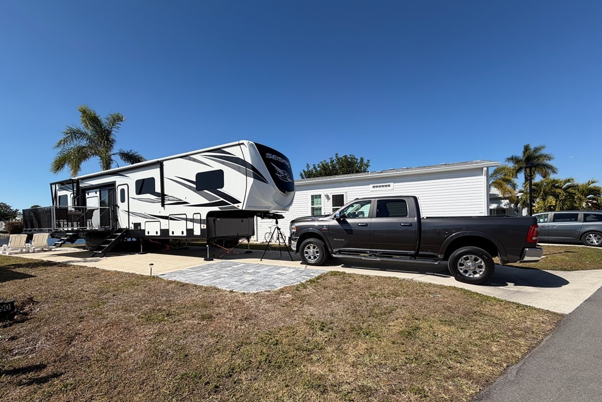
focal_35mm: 15
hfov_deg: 100.4
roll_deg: +1.3
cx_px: 296
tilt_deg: +0.9
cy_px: 223
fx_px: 251
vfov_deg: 77.1
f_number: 2.2
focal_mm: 2.22
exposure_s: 1/1125
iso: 20
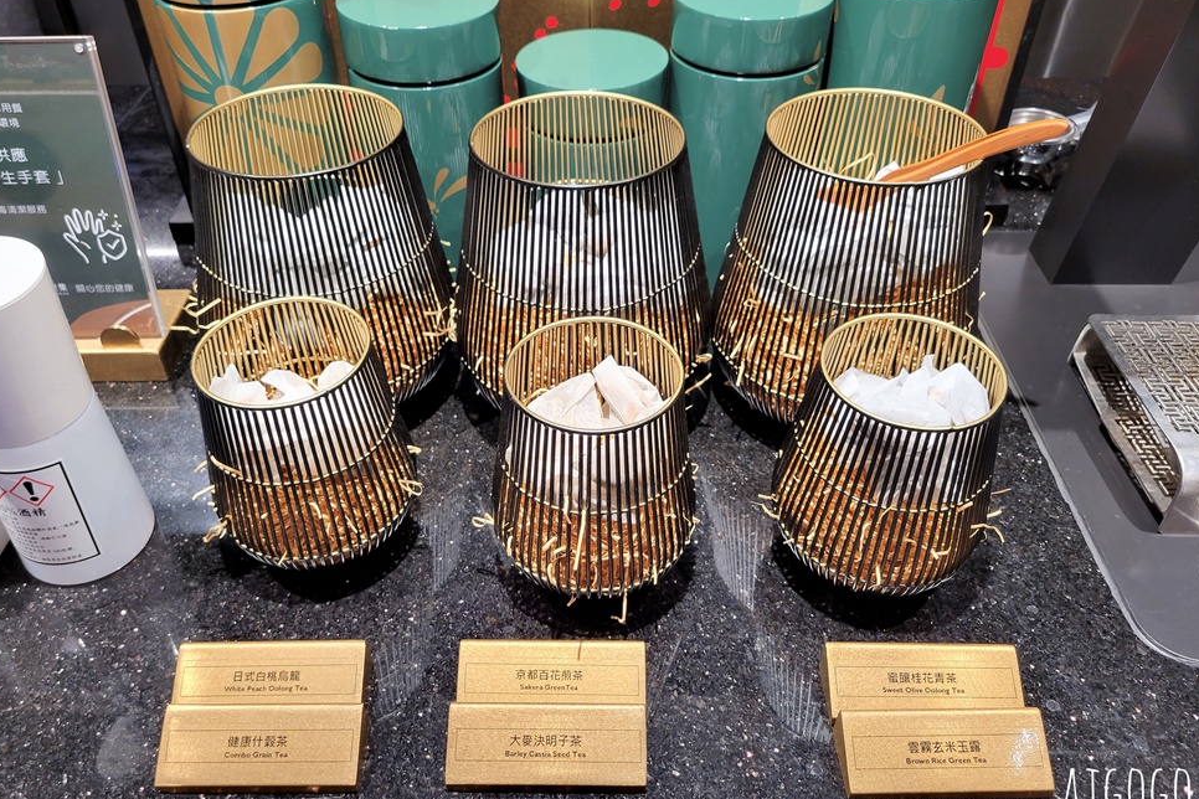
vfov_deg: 46.4
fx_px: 932
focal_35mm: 28
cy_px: 370
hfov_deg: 65.5
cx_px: 583
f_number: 1.8
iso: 80
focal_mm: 5.4
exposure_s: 1/31
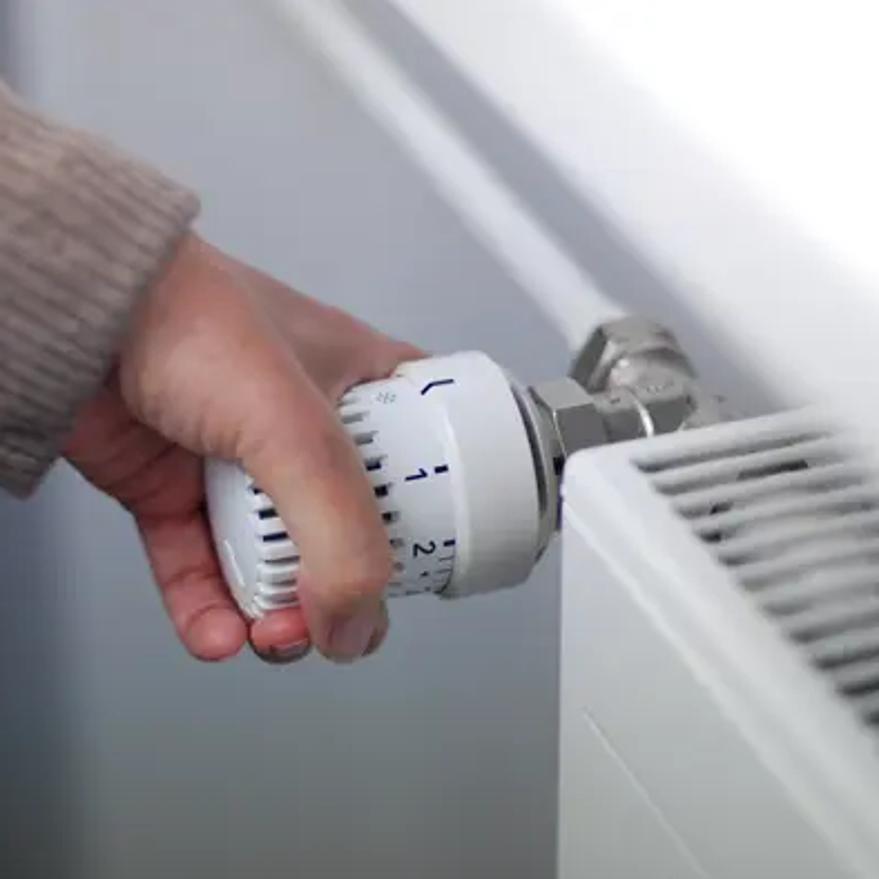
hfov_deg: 17.9
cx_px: 397
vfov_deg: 17.9
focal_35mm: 97
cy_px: 440
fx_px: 2787
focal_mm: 50
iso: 100
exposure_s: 1/200
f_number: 1.4
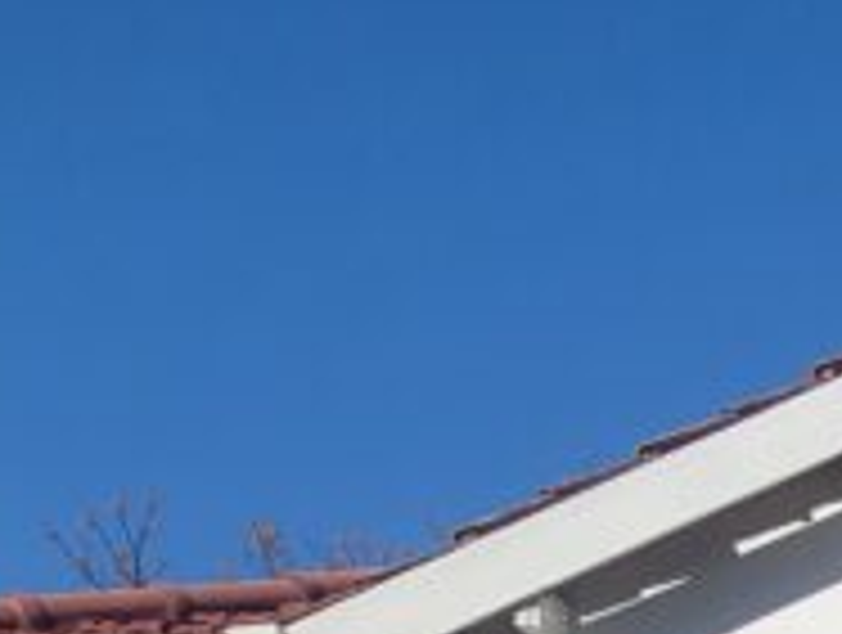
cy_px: 1061
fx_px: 1730
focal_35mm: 71
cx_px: 1643
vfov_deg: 17.7
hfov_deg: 18.7
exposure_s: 1/1951
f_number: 2.2
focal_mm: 2.2
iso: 50
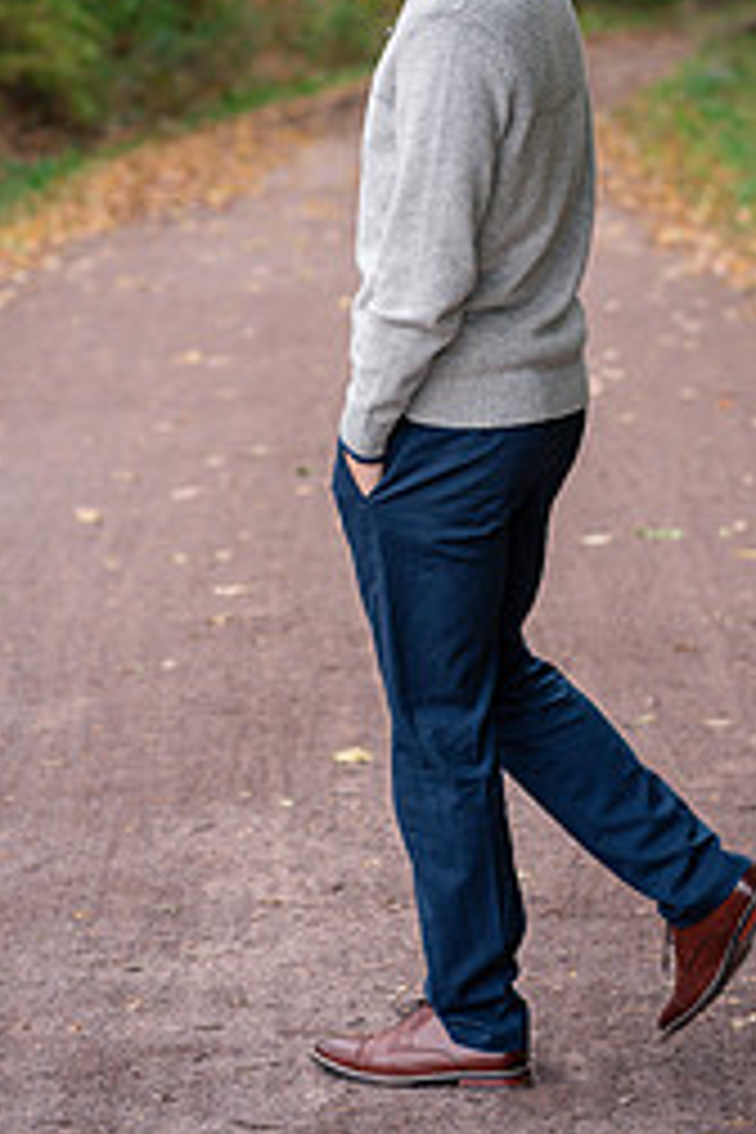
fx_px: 4788
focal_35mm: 152
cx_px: 423
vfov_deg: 13.5
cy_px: 405
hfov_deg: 9.0
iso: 640
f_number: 3.5
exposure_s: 1/160
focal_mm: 85
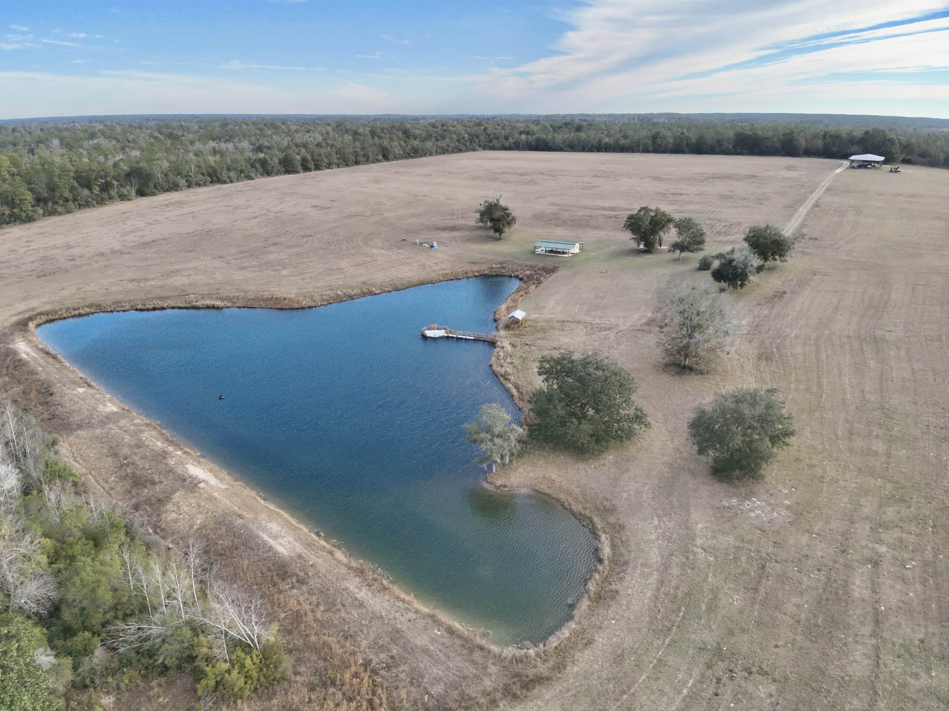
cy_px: 356
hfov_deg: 71.6
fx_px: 658
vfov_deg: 56.8
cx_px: 474
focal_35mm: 24
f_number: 2.8
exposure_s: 1/640
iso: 100
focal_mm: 4.4
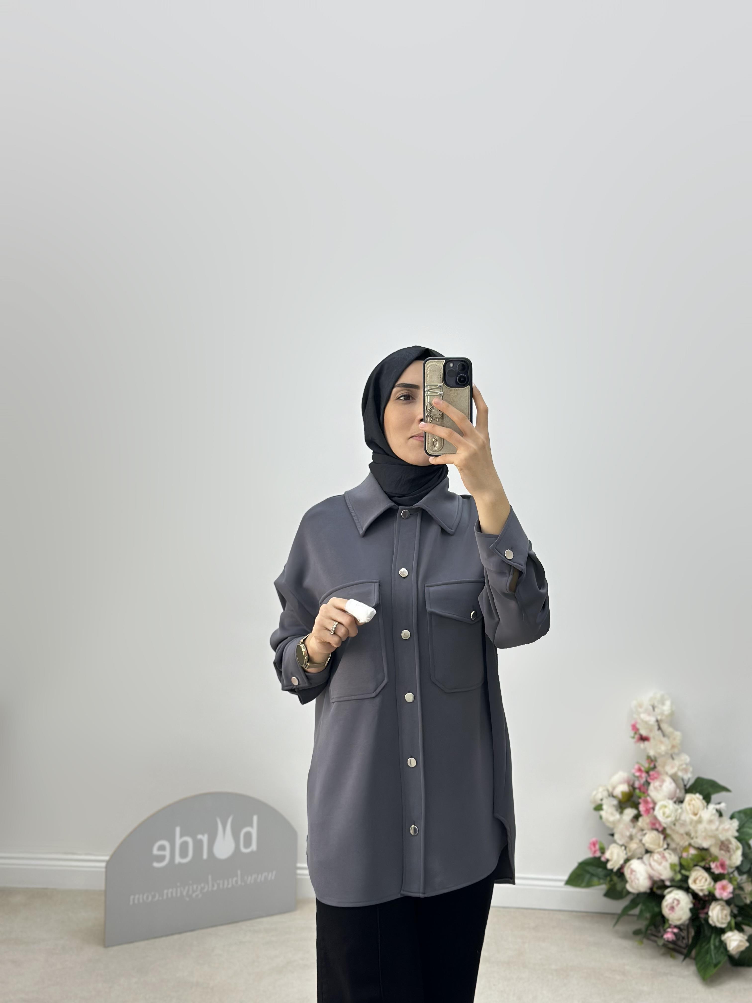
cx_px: 376
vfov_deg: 39.7
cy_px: 502
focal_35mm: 48
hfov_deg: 30.3
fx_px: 1390
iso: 80
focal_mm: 6.86
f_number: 1.78
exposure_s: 1/247
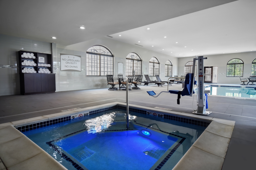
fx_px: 149
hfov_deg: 81.2
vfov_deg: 59.5
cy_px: 85
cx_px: 128
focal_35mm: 21
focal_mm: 14
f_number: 7.1
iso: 250
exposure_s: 1/40
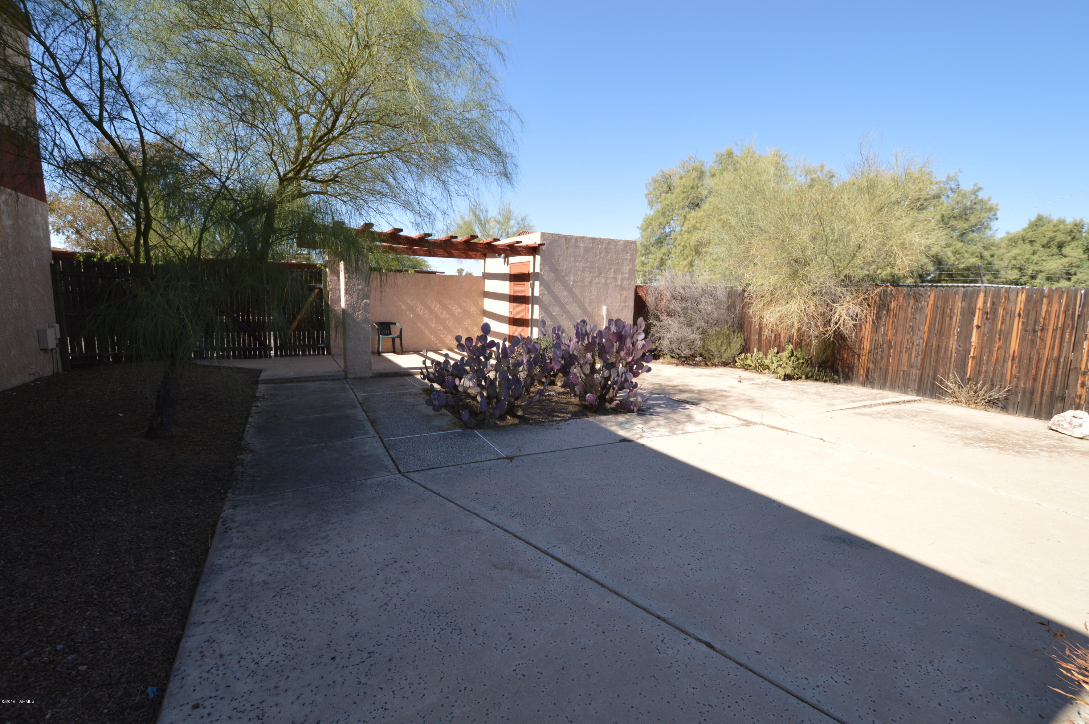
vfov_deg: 77.2
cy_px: 362
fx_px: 453
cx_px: 544
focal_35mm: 15
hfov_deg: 100.4
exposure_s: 1/160
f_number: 6.3
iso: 100
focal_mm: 10
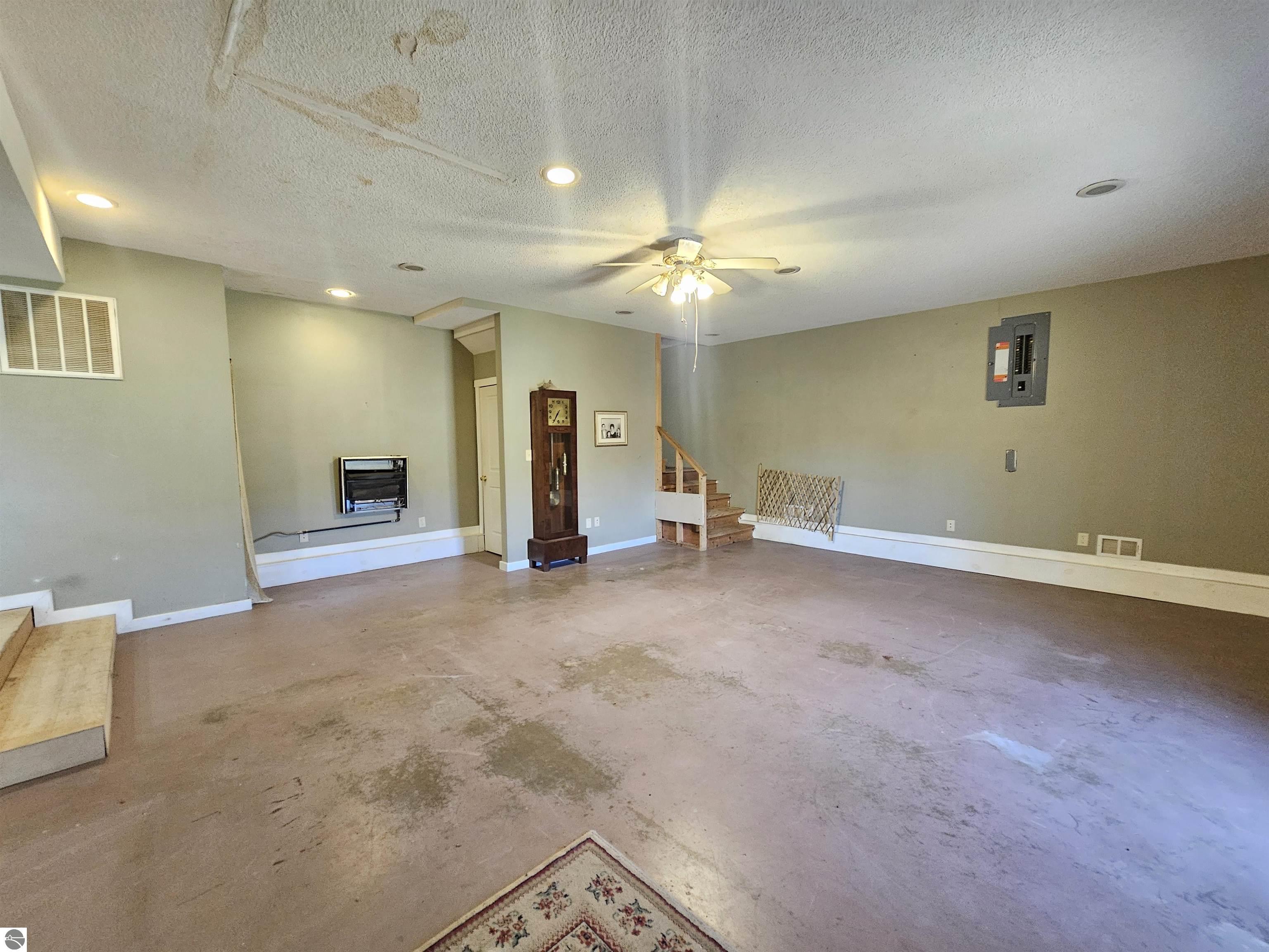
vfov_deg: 89.9
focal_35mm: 13
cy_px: 476
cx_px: 634
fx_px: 477
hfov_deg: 106.2
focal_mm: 2.2
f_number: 2.2
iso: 640
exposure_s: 1/30
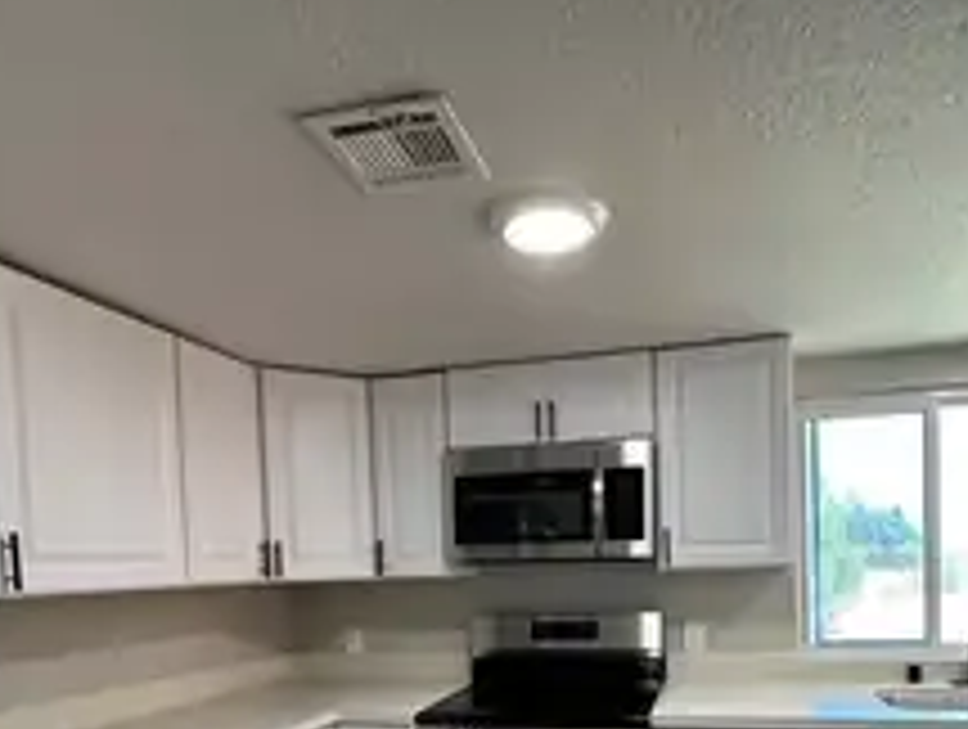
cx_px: 545
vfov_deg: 49.5
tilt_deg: -2.2
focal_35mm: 26
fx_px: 728
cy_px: 603
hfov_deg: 67.0
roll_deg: +1.9
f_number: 2.2
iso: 125
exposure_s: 1/120
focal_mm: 2.22
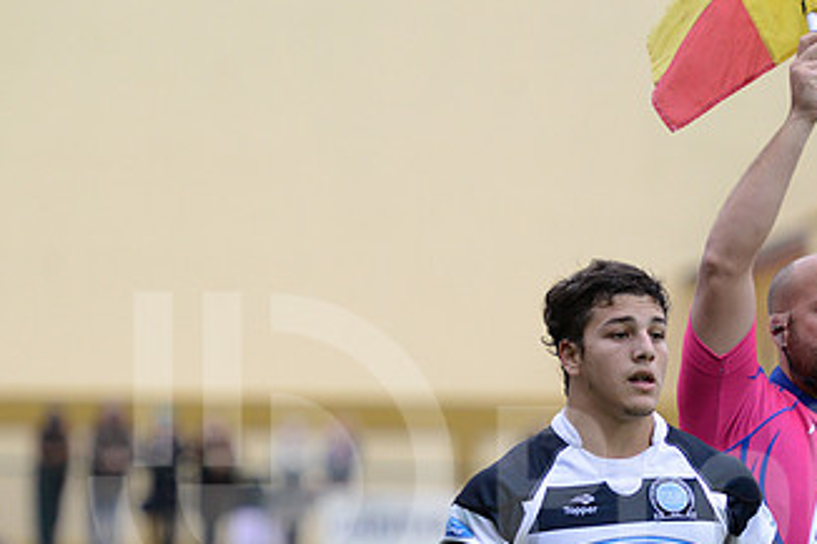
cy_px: 480
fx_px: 8891
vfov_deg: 3.5
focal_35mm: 392
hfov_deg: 5.3
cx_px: 699
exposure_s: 1/500
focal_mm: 220
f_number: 4
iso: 2000
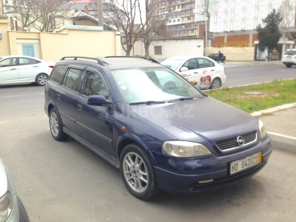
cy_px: 111
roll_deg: +0.4
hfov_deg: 55.4
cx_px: 148
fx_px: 282
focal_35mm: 33
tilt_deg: -9.3
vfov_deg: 42.9
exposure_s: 1/669
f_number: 2.4
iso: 50
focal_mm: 4.12
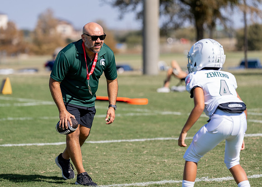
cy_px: 82
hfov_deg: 11.0
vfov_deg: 7.8
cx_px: 105
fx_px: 1364
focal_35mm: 183
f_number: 2.8
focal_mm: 156
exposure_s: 1/1250
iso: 100
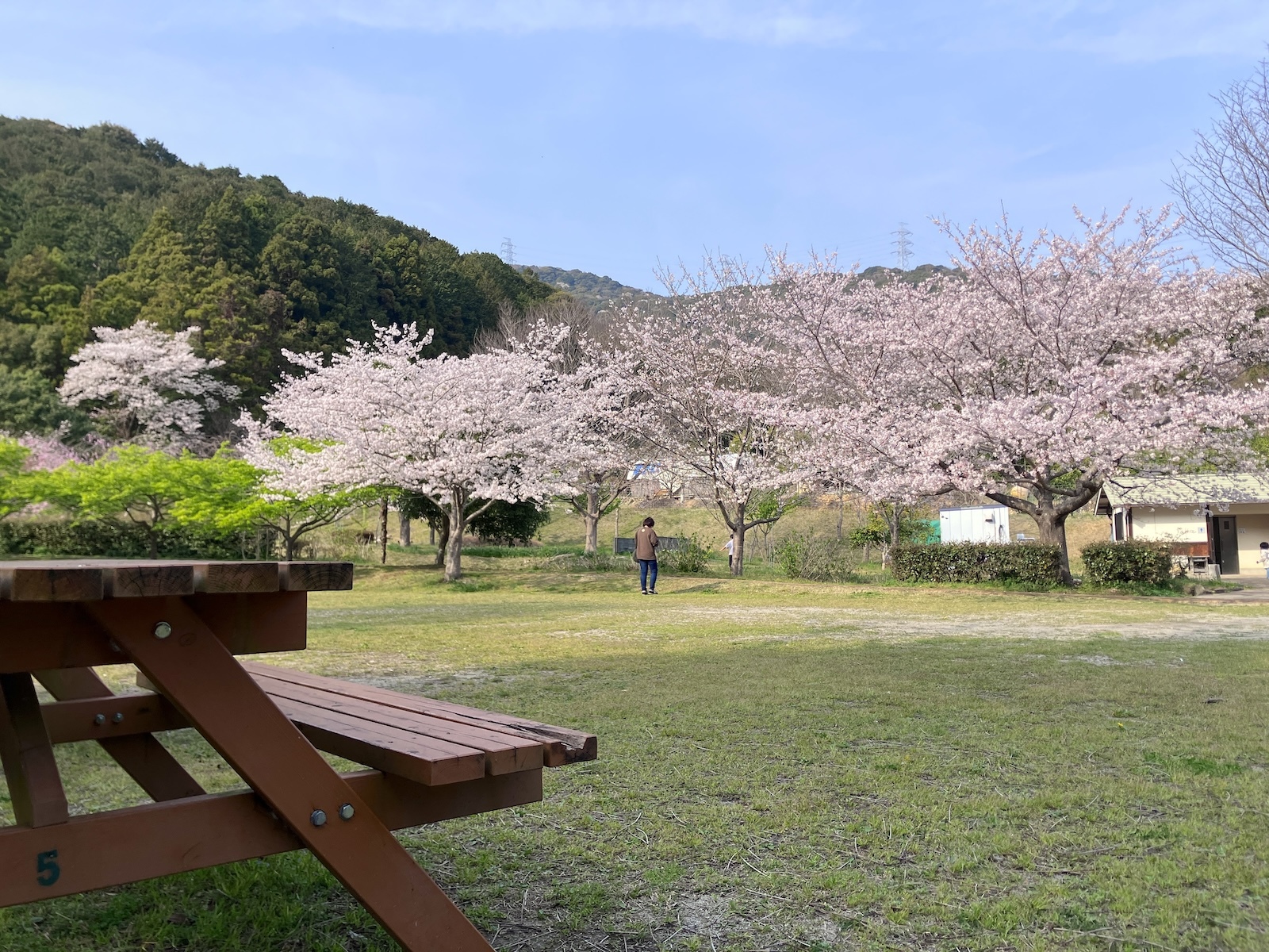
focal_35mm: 28
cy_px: 476
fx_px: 1026
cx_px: 634
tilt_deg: +5.2
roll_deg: +0.4
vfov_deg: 49.7
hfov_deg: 63.4
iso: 32
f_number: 1.8
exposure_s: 1/1245
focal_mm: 3.99
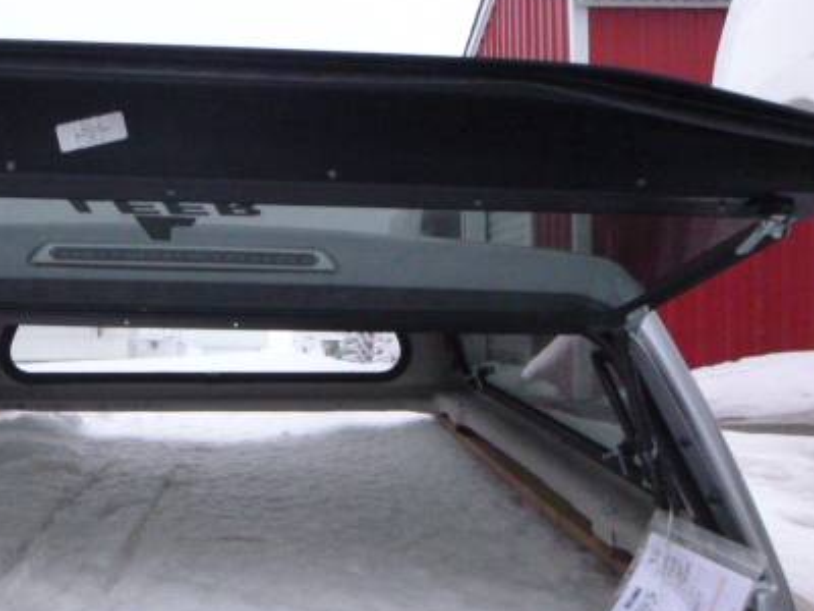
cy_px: 344
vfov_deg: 35.9
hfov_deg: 46.0
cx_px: 260
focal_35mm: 40
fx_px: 941
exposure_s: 1/30
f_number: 3.9
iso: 800
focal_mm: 4.5
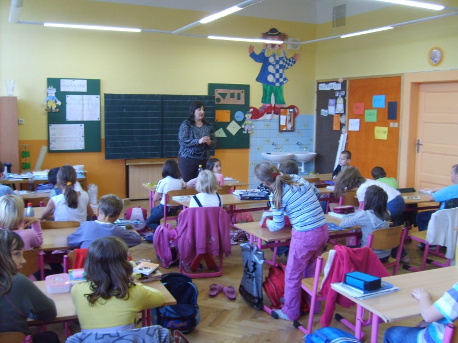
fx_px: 463
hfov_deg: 52.6
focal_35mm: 35
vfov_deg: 40.7
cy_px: 172
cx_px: 229
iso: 86
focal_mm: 5.8
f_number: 2.8
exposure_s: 1/30
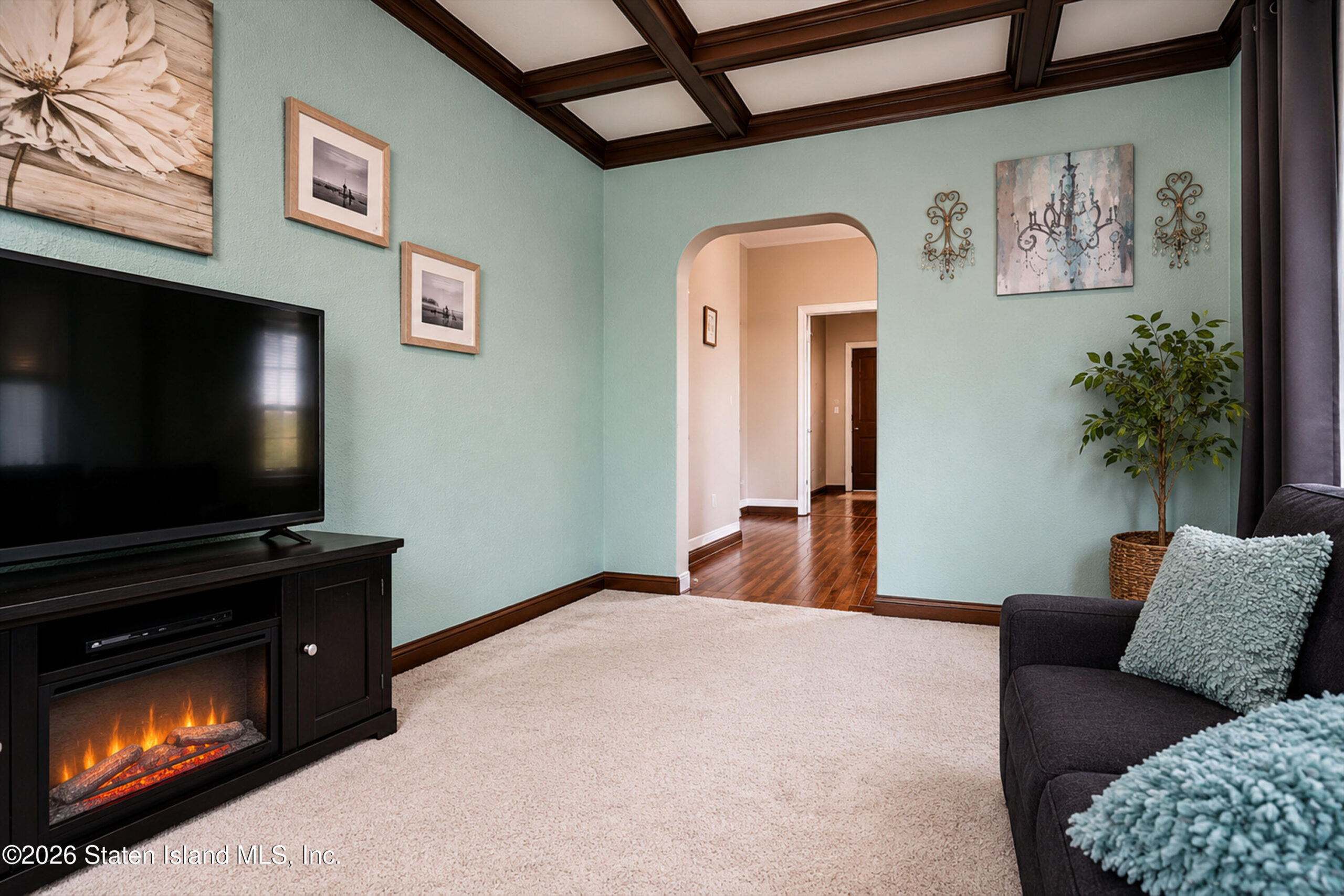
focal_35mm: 16
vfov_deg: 73.8
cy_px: 448
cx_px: 672
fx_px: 597
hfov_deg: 96.7
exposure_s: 1/15
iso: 64
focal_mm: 16
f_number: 4
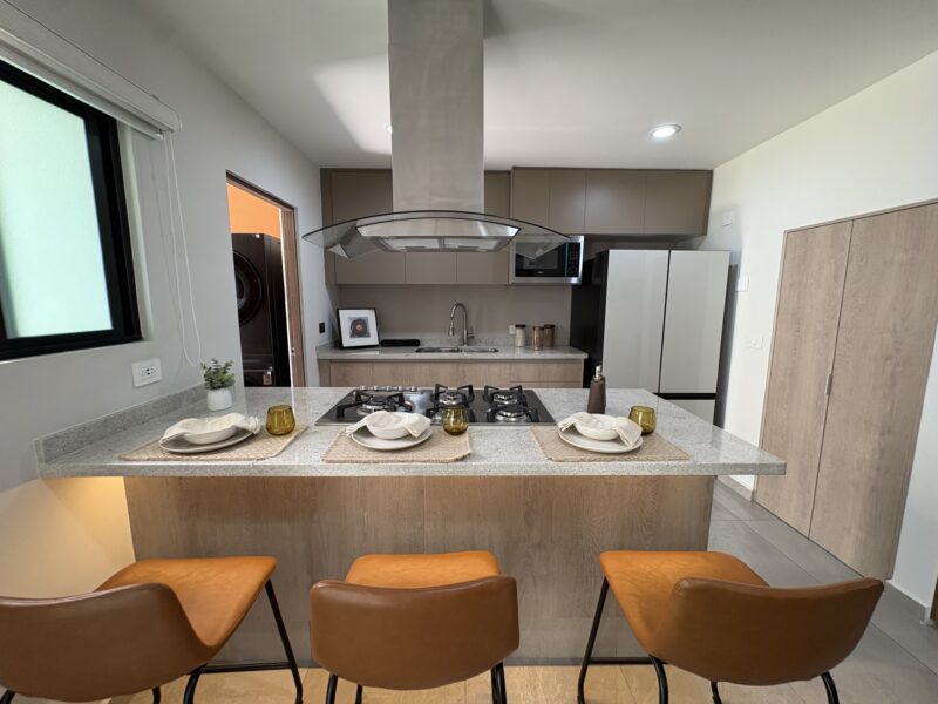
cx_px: 469
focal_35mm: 14
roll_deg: +0.6
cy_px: 352
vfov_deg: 85.7
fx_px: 379
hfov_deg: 102.1
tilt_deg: -7.7
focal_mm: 2.22
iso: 200
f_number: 2.2
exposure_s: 1/60
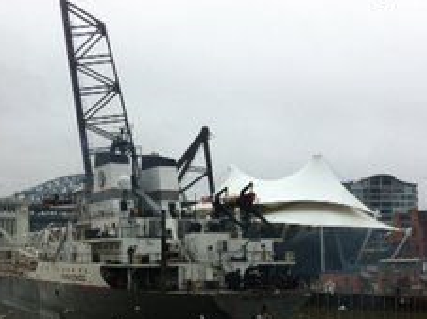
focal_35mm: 62
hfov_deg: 31.2
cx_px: 248
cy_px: 278
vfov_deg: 23.1
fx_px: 764
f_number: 2.8
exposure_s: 1/1368
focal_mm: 3.85
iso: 80
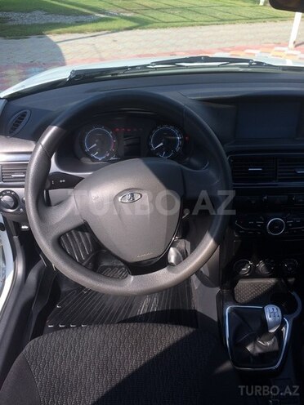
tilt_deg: -38.8
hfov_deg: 48.2
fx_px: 340
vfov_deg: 61.7
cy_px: 202
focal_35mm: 29
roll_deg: -1.2
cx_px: 152
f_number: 2.2
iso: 32
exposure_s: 1/595
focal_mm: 4.15
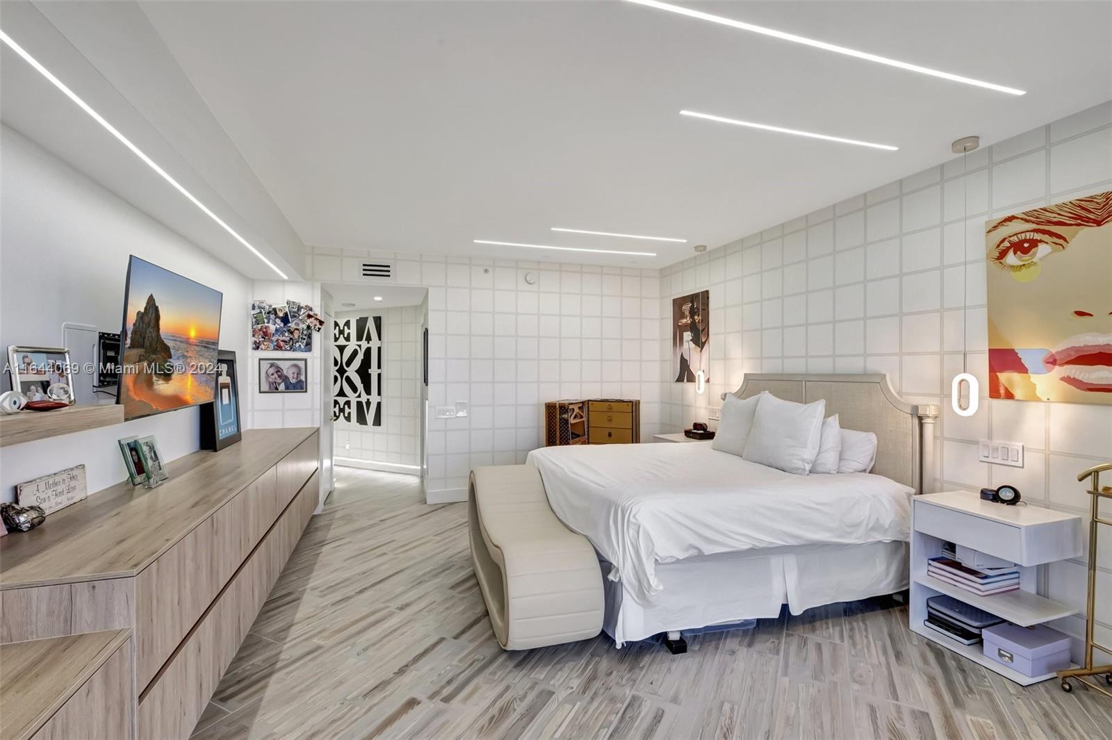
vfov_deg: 77.3
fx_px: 463
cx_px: 556
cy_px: 370
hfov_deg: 100.4
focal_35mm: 15
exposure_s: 1/50
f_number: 6.4
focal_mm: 10
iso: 1600
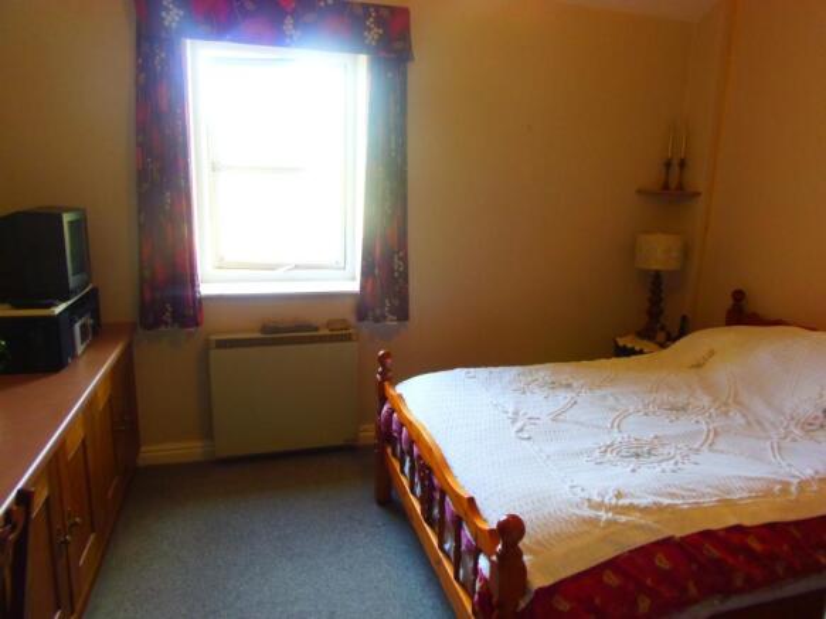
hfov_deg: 71.6
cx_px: 413
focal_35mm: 24
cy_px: 310
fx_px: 573
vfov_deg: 56.8
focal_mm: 4.3
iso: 200
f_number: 2.9
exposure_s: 1/30
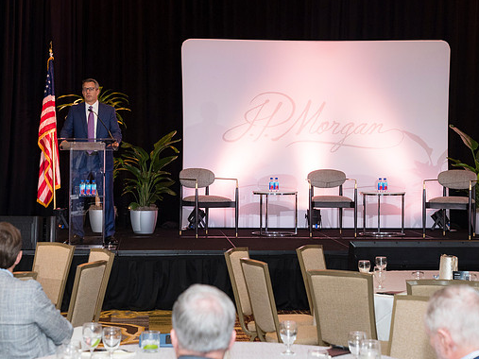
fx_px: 1065
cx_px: 219
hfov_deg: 25.3
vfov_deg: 19.1
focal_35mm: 77
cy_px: 180
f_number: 5.6
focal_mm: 70
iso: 1250
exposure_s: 1/125
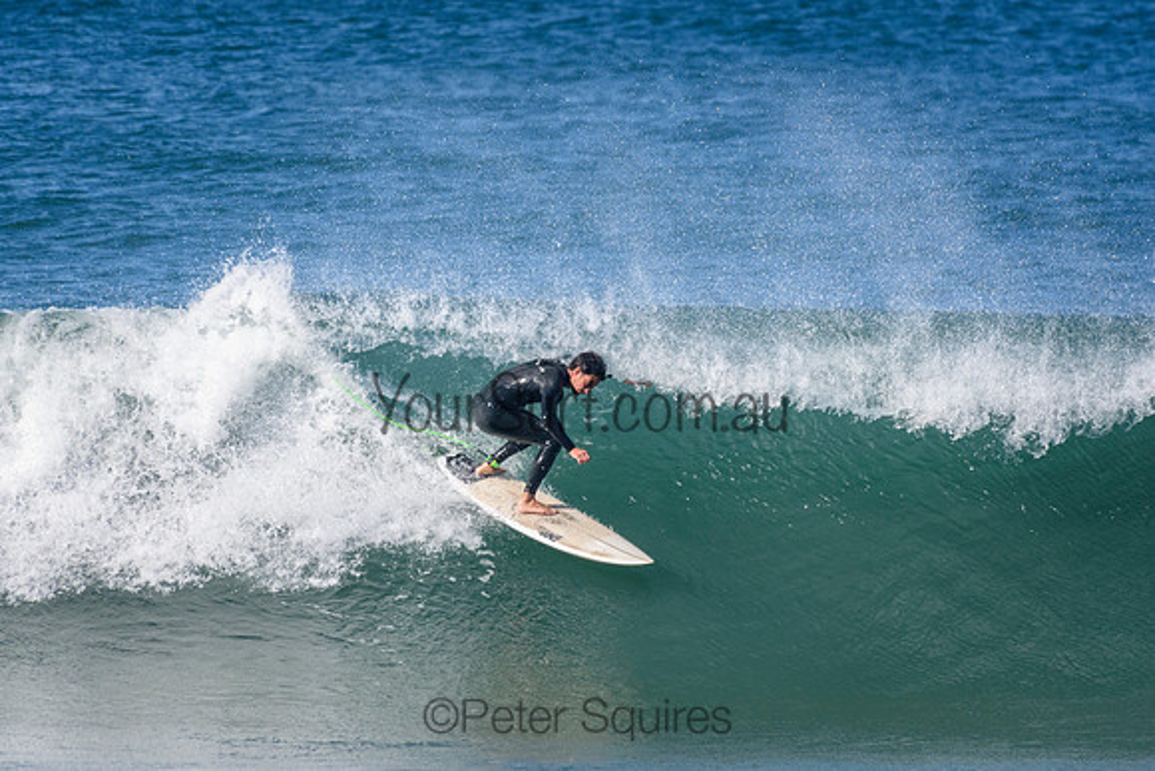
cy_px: 386
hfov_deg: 2.7
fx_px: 24070
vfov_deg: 1.8
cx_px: 578
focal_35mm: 750
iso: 720
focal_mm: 500
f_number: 5.6
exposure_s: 1/4000
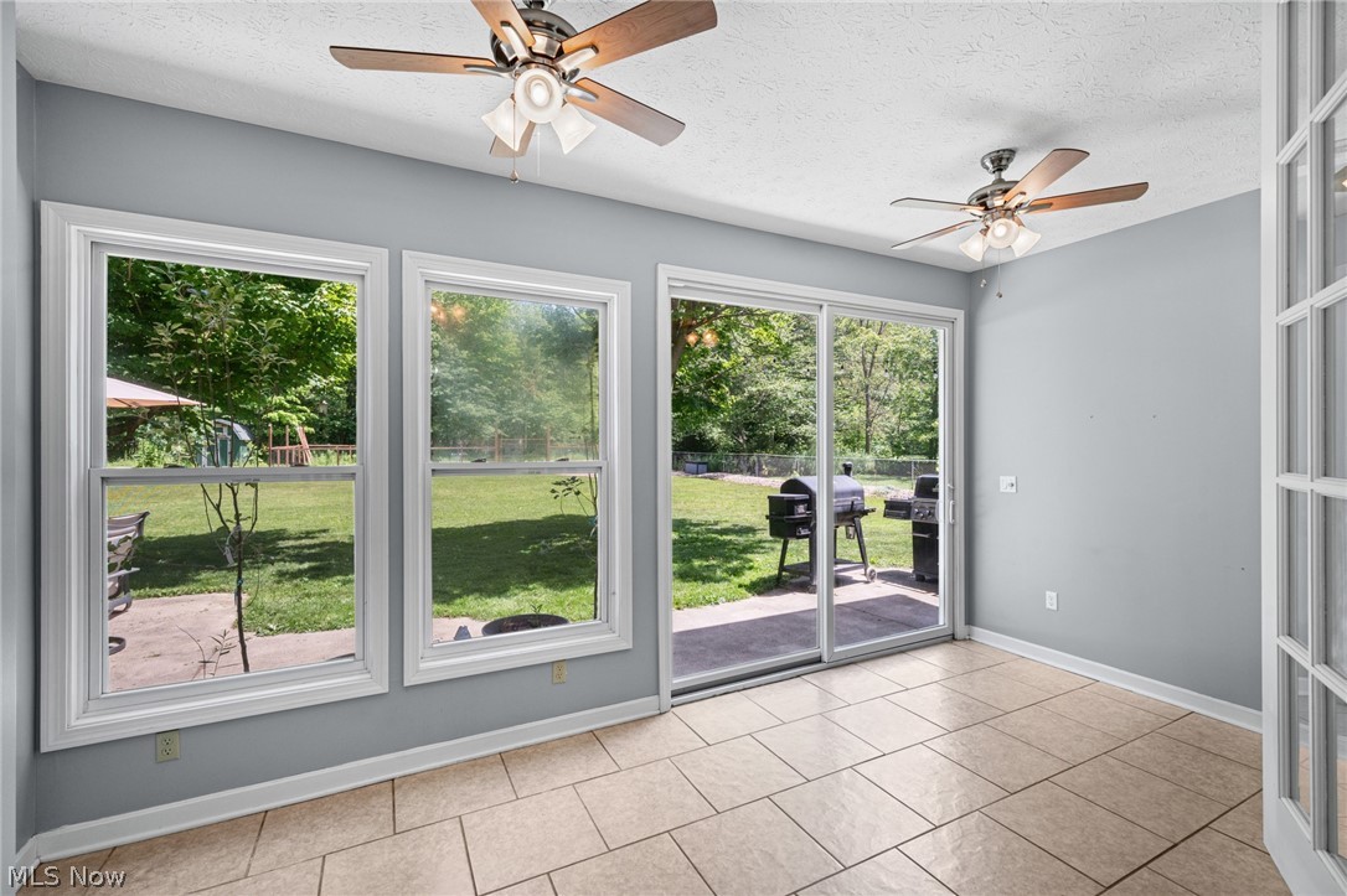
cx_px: 674
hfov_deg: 100.4
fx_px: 561
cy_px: 448
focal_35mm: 15
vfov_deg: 77.3
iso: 250
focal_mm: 15
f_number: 9
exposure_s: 1/20
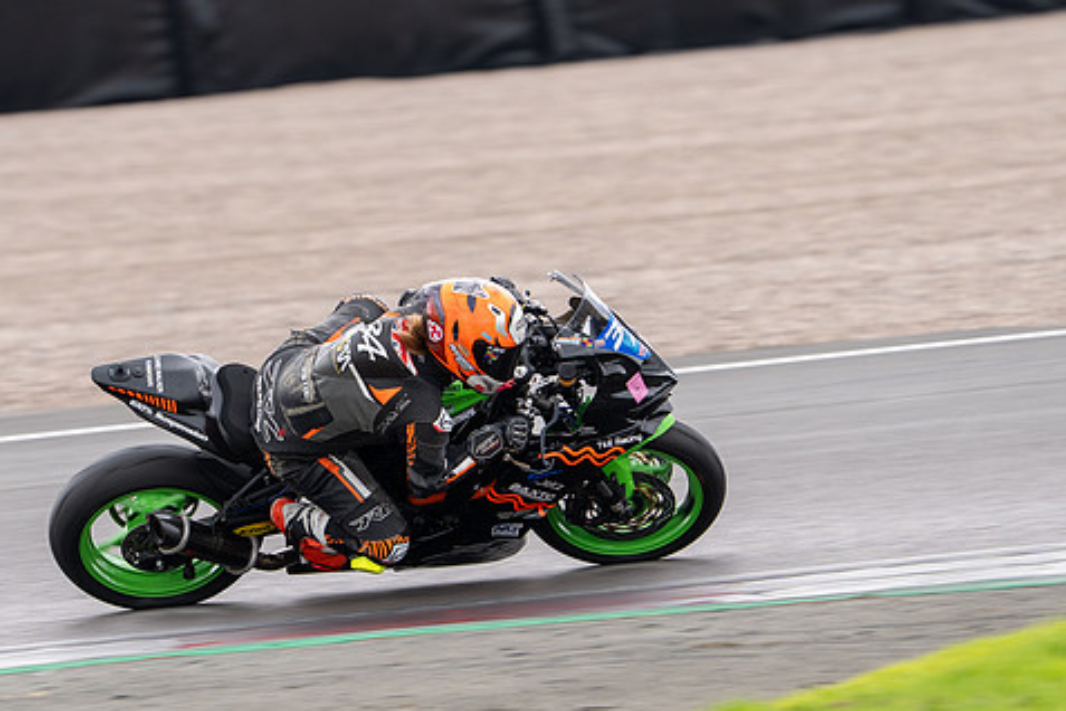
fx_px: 18269
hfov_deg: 3.3
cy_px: 447
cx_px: 438
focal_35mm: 617
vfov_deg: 2.2
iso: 400
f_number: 5.6
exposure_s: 1/400
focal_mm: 400
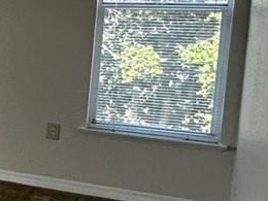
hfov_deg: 14.0
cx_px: -406
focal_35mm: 86
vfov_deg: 17.1
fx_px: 666
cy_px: 49
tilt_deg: -5.1
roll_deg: -1.0
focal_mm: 2.22
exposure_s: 1/120
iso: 64
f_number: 2.2
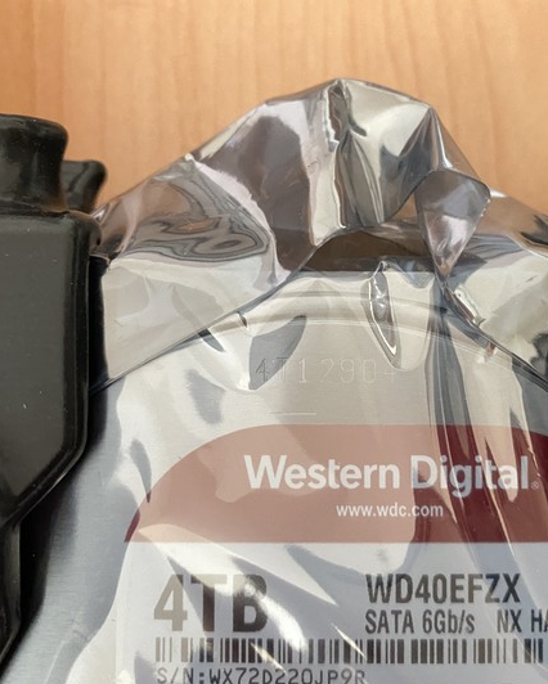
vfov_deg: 54.2
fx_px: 669
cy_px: 346
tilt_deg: -86.3
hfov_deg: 43.9
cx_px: 368
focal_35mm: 33
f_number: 1.8
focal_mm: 4.25
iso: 500
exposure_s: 1/41
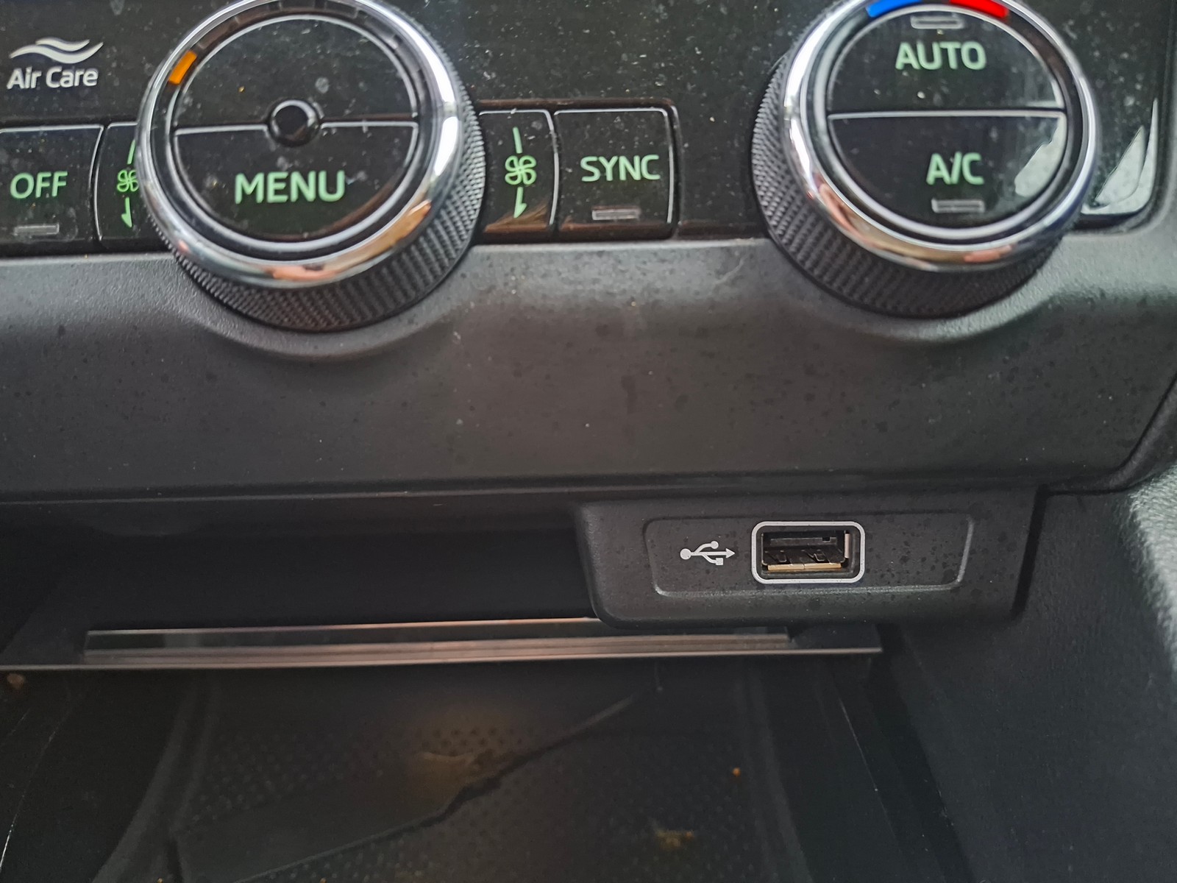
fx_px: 850
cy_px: 442
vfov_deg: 54.9
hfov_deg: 69.4
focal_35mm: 25
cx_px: 588
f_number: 1.8
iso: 1600
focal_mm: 4.69
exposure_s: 1/10
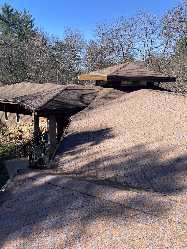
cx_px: 94
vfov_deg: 67.3
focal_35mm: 26
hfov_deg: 53.1
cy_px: 124
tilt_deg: -11.9
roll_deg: +0.0
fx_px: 187
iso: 32
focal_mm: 4.2
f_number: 1.6
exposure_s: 1/1208
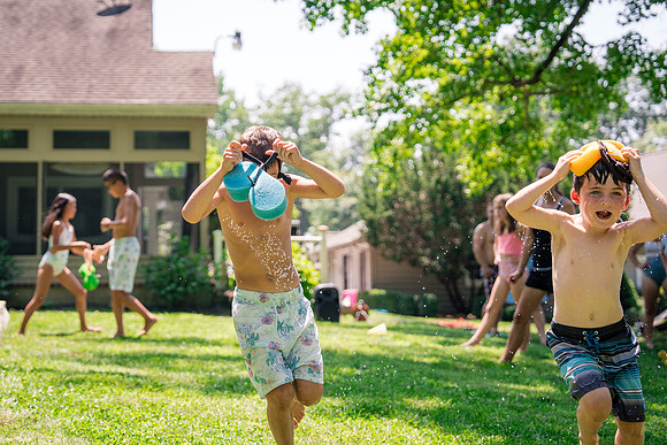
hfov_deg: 32.9
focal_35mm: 61
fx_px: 1126
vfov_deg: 22.3
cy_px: 185
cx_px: 277
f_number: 2.8
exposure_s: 1/1600
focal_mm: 52
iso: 250
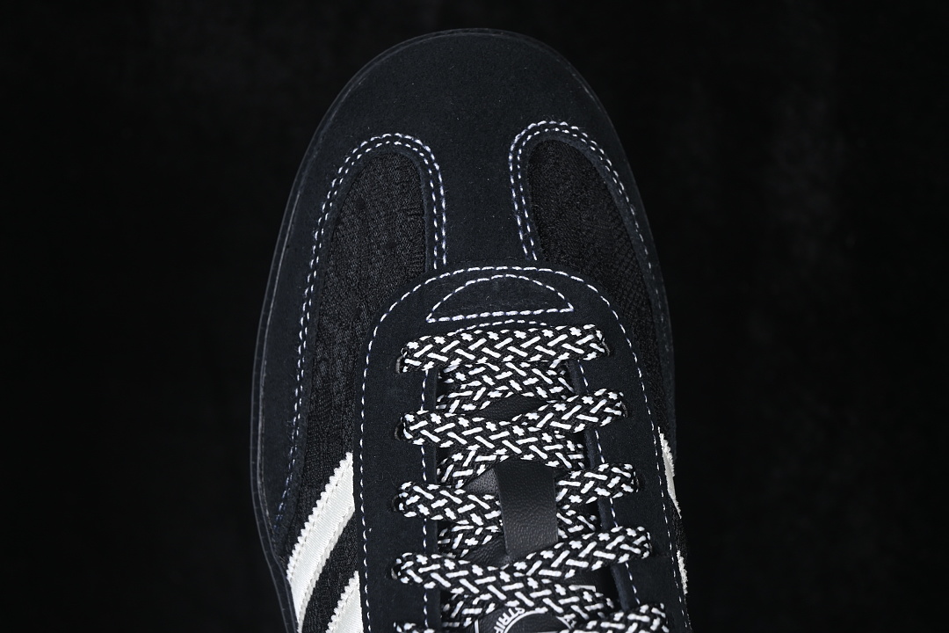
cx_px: 474
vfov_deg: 18.2
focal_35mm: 75
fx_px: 1977
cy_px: 316
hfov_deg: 27.0
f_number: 6.3
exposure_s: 1/60
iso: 160
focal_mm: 50
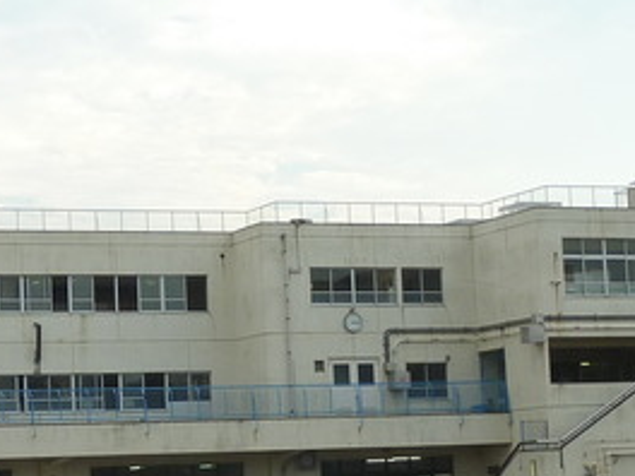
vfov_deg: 12.1
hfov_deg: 16.1
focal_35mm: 122
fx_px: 2238
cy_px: 298
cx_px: 197
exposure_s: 1/320
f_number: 4
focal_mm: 6.1
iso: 80
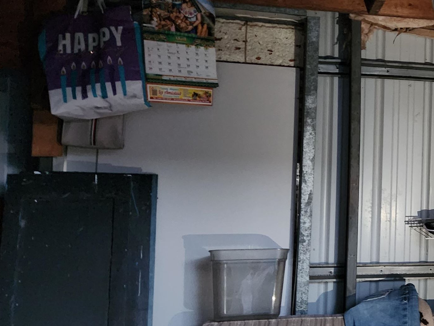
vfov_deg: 28.6
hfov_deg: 33.6
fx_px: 639
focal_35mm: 51
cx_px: 454
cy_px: 150
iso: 1250
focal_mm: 5.4
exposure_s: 1/24
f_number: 1.8
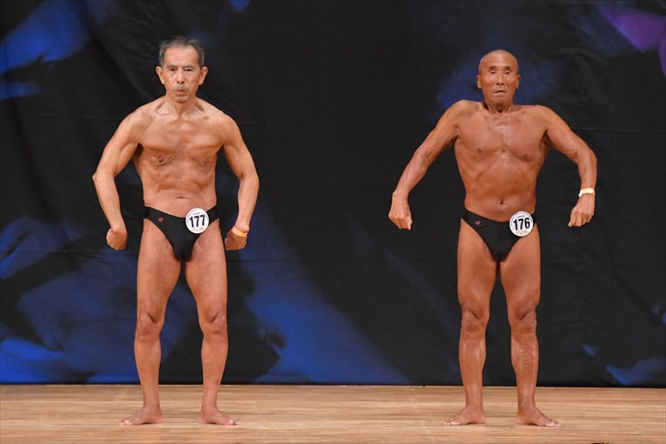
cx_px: 333
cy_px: 222
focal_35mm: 315
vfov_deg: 4.4
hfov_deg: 6.5
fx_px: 5825
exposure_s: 1/400
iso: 4500
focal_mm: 210
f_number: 5.6
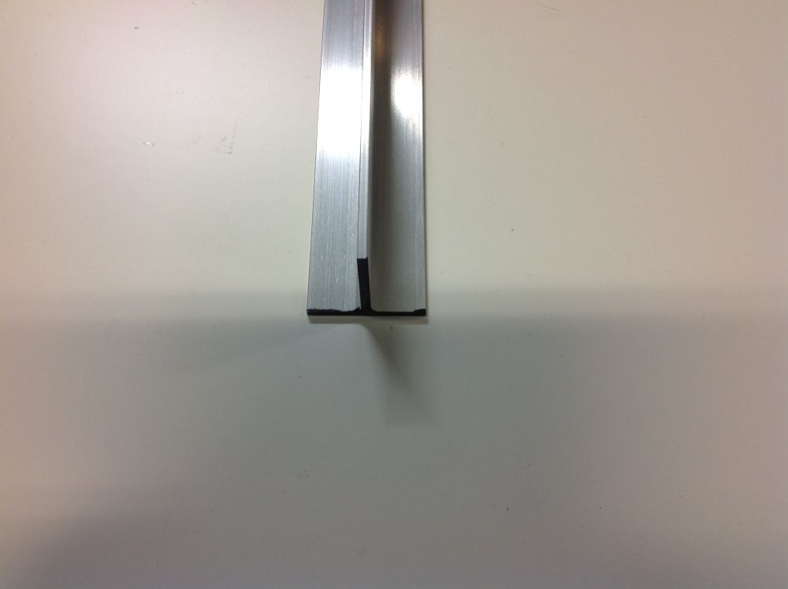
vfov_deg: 40.6
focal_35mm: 35
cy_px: 294
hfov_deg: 52.7
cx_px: 394
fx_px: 796
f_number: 2.4
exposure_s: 1/25
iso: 64
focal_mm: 4.28
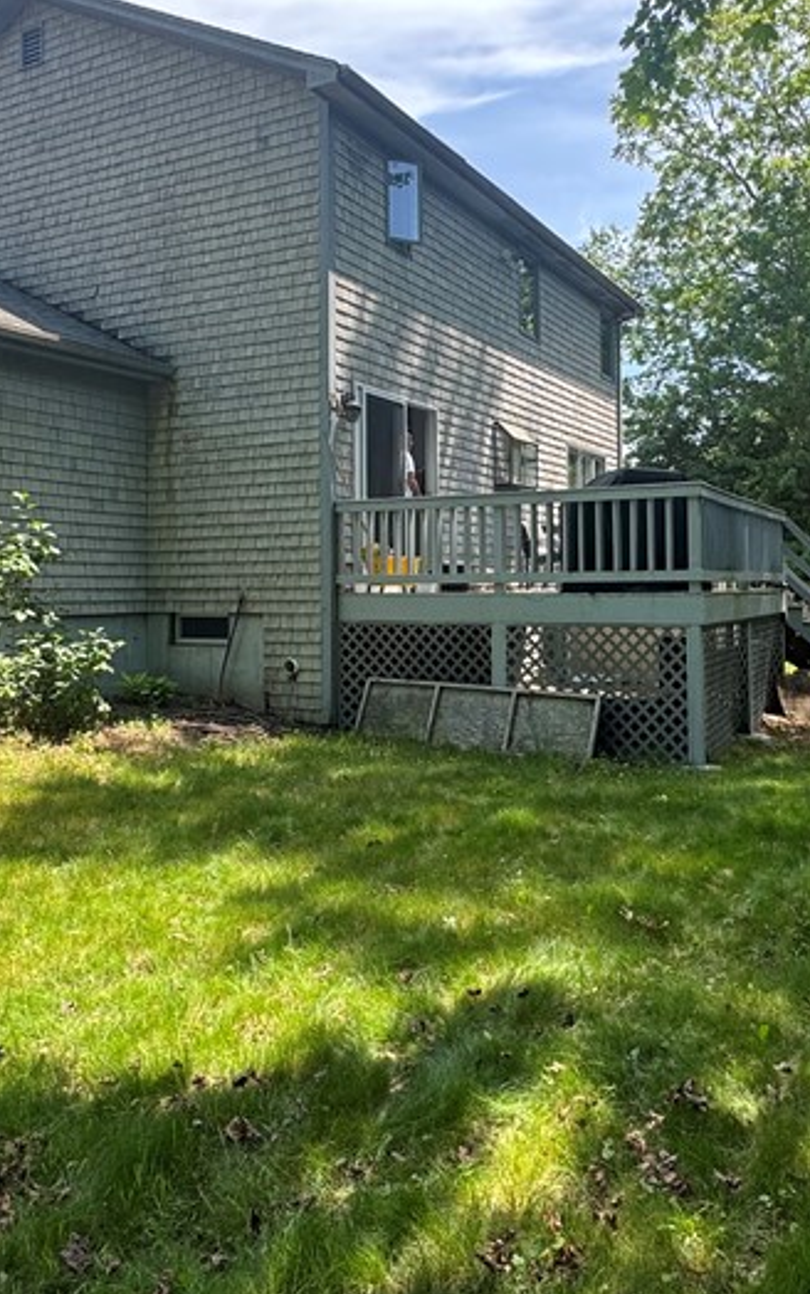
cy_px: 548
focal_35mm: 29
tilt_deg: +2.8
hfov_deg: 43.1
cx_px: 457
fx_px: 1023
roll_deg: +0.5
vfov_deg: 64.3
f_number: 2.2
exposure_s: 1/317
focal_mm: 2.22
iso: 40
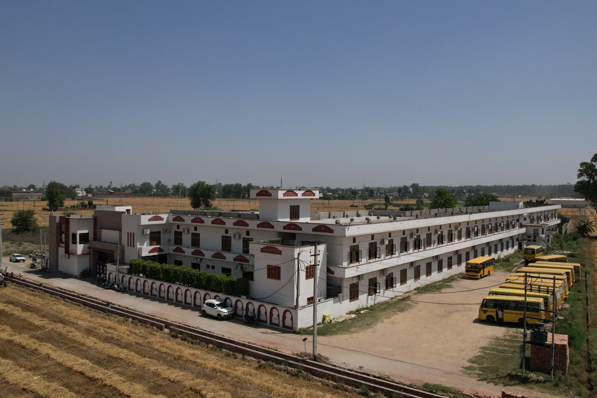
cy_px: 188
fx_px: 464
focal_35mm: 28
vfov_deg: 46.4
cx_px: 307
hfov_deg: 65.5
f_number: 2.8
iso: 100
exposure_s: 1/1250
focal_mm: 8.38
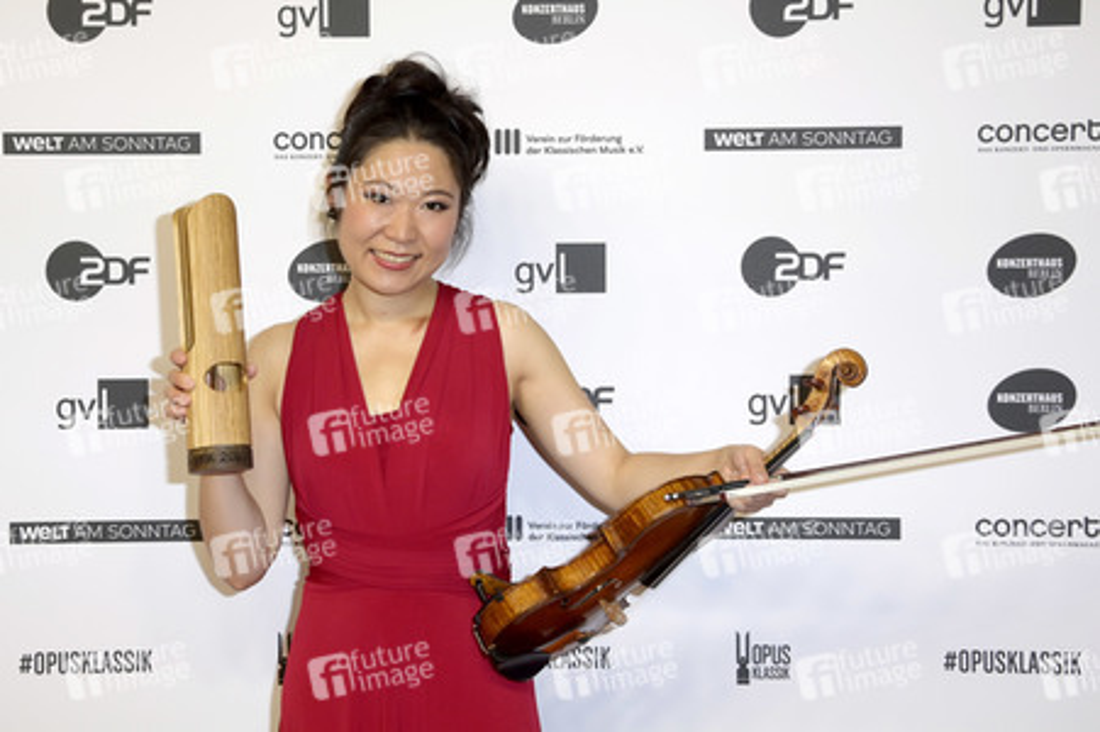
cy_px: 366
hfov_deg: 38.2
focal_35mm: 52
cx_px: 550
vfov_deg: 26.0
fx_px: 1588
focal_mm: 52
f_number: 5.6
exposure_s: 1/125
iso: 640
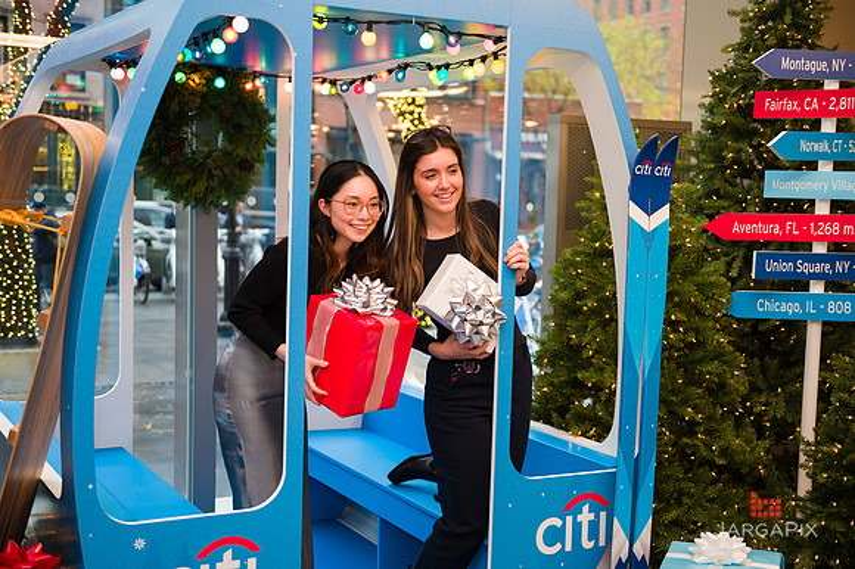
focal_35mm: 48
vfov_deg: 28.0
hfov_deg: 41.1
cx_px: 428
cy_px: 284
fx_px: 1139
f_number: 3.2
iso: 400
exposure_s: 1/125
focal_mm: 48
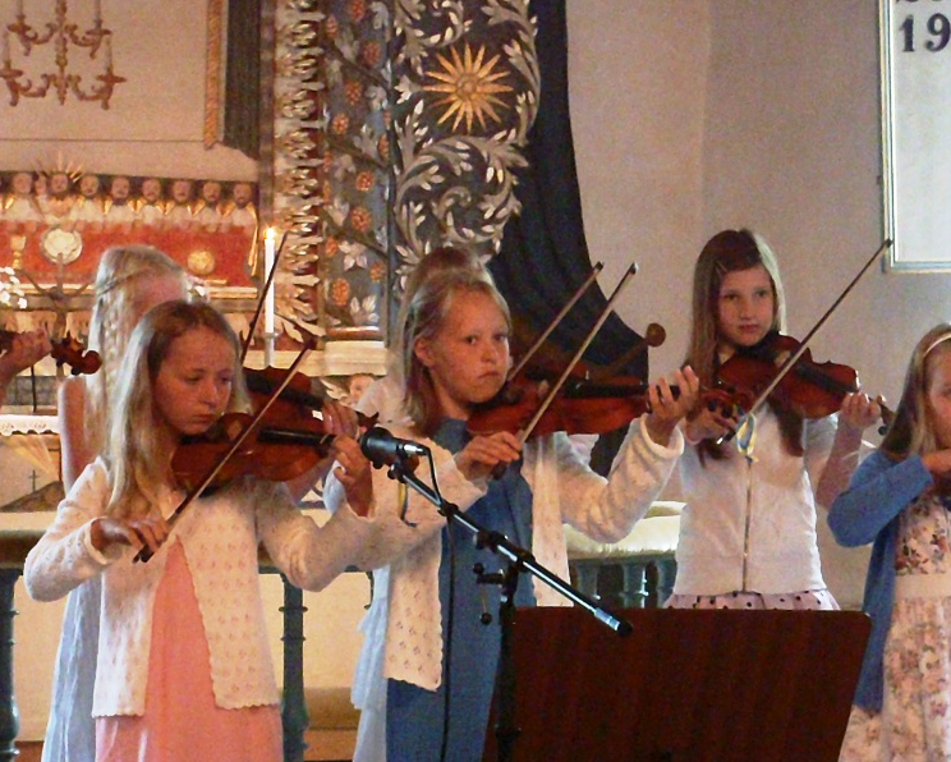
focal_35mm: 107
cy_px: 380
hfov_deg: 17.9
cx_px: 484
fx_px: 3013
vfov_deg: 14.4
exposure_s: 1/50
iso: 2500
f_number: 5.1
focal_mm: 18.2
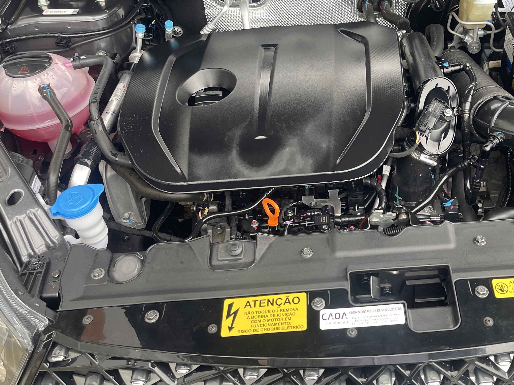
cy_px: 141
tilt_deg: -40.9
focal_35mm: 39
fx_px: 579
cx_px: 357
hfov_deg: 46.8
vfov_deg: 36.6
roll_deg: +2.7
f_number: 1.6
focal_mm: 5.1
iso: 125
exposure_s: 1/118
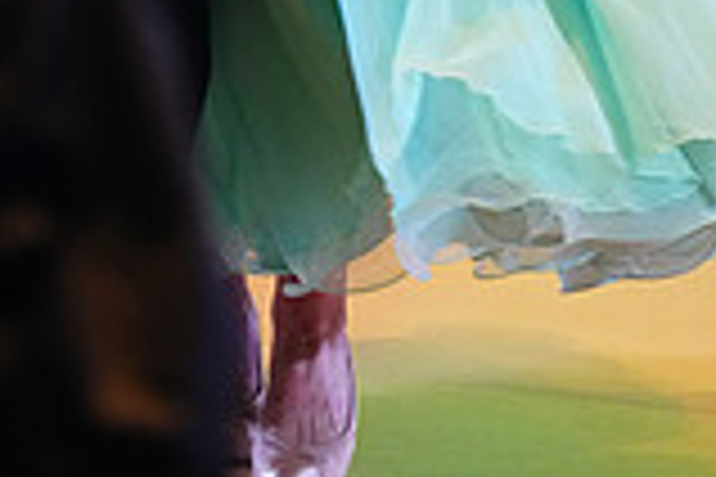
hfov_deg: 3.6
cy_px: -378
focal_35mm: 565
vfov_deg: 2.4
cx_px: 191
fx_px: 11236
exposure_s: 1/400
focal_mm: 155
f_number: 2.8
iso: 5000
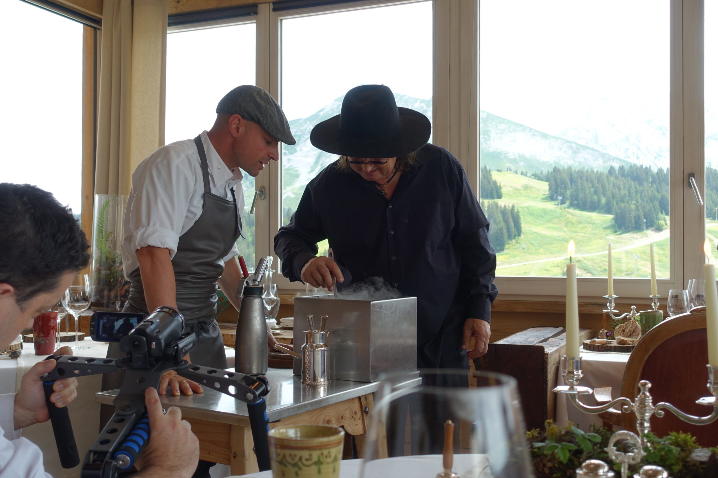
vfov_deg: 33.4
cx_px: 359
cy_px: 239
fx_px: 798
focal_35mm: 40
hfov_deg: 48.5
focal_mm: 14.5
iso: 125
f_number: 2.8
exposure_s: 1/320
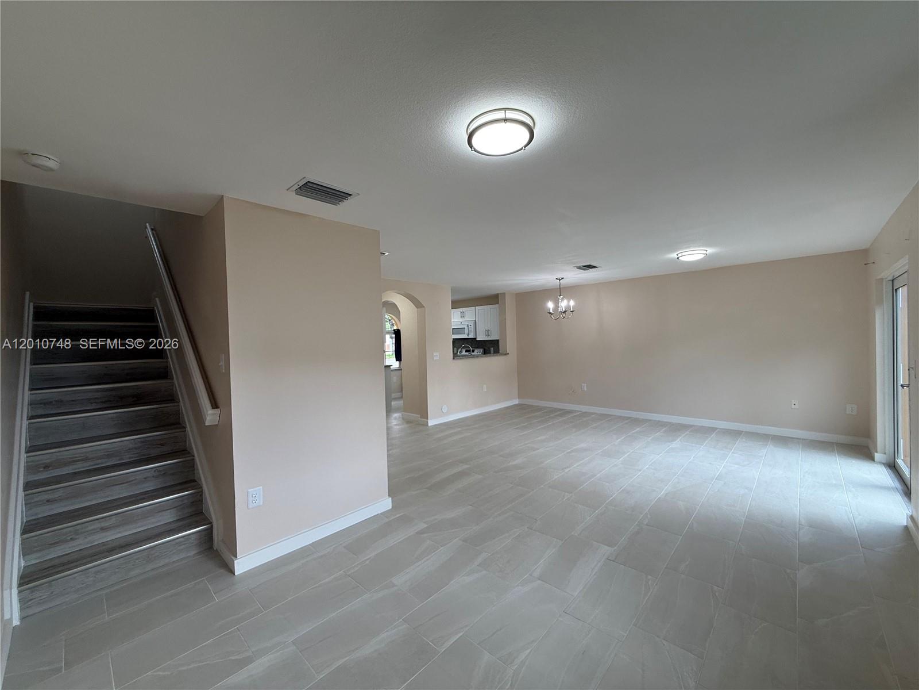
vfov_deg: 85.7
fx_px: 372
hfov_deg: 102.1
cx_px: 460
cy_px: 345
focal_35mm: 14
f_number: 2.2
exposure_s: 1/120
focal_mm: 2.22
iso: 100
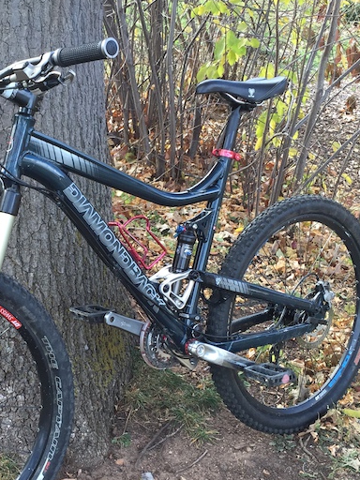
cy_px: 280
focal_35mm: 58
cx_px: 69
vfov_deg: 33.2
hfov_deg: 24.8
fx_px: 804
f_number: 2.2
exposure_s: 1/120
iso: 50
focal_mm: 4.15
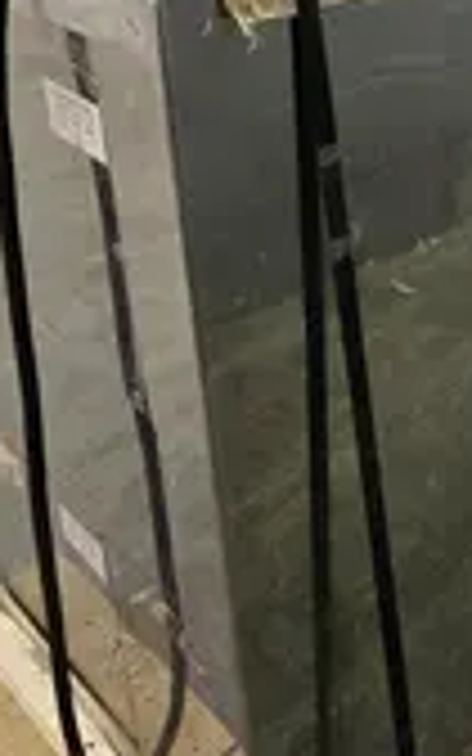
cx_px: 436
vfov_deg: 34.0
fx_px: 1194
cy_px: 144
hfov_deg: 21.8
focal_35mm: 58
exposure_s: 1/60
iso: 640
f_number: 1.8
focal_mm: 5.4
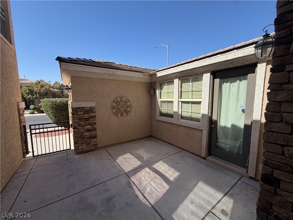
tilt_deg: -5.4
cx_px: 146
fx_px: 119
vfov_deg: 85.7
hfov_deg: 102.1
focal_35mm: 14
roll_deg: +0.2
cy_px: 110
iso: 32
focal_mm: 2.22
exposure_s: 1/770
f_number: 2.2
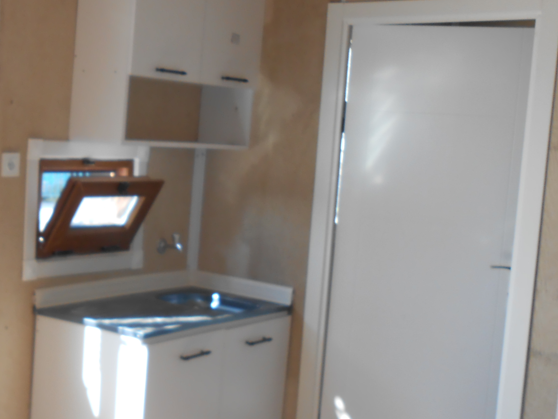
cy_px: 219
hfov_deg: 29.4
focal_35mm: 63
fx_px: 1016
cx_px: 47
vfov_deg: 23.3
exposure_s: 1/40
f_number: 3.8
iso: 80
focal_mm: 5.3
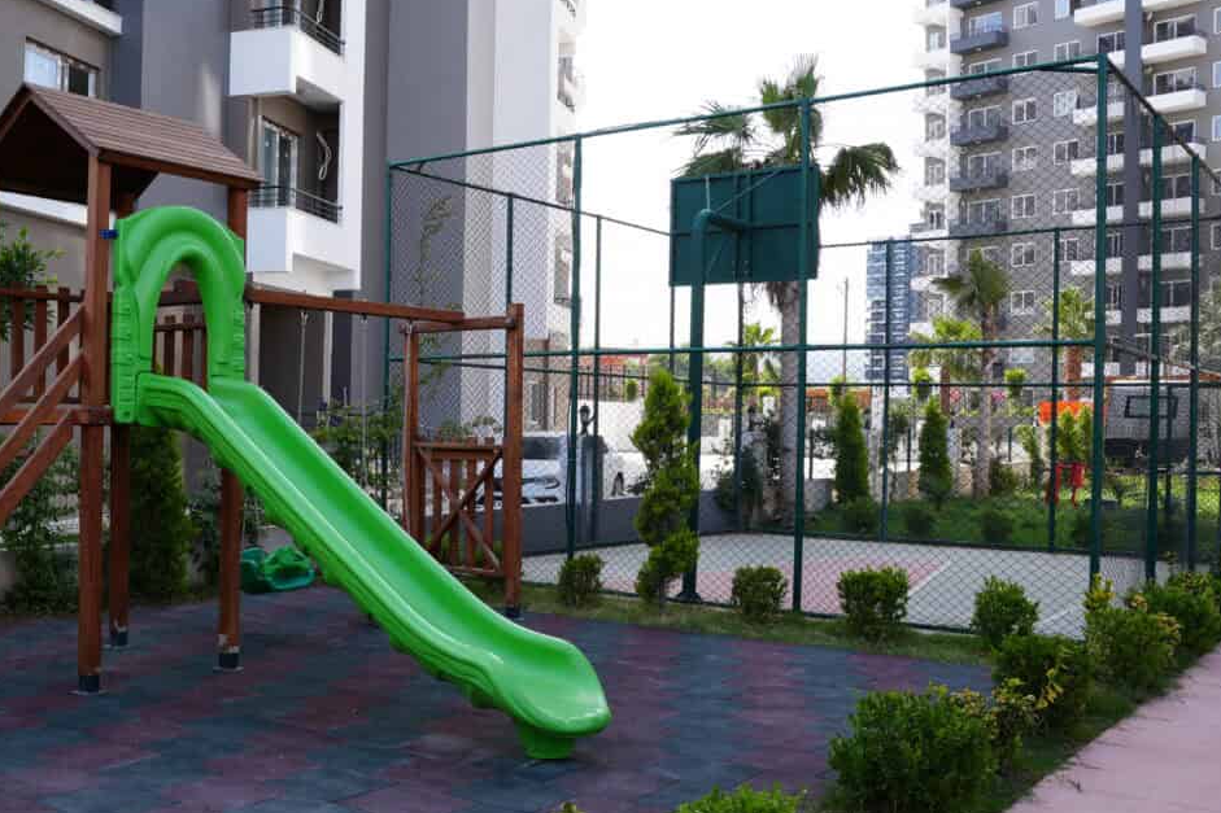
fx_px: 1255
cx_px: 348
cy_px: 440
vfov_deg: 35.9
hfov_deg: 50.3
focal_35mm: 37
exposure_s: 1/100
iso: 100
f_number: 6.3
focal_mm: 17
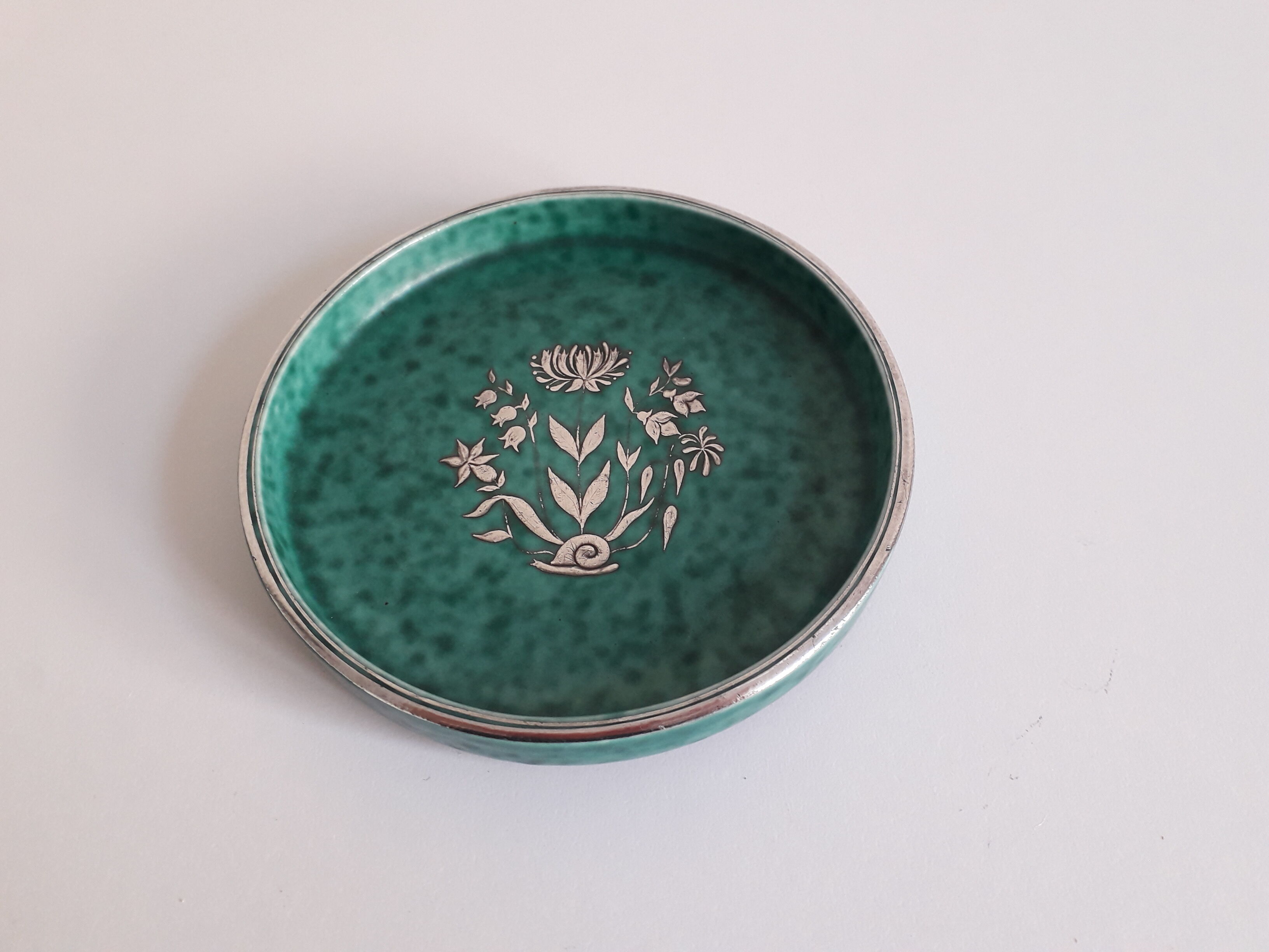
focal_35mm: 27
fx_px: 990
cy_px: 476
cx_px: 634
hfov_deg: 65.3
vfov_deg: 51.4
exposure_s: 1/50
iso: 100
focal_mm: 3.6
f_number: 1.9
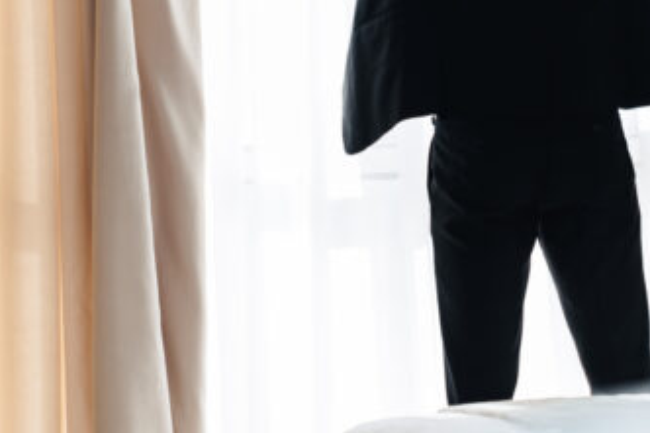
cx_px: 562
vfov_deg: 10.1
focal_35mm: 135
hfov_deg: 15.1
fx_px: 2436
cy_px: 38
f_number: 3.2
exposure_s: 1/250
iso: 400
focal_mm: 70
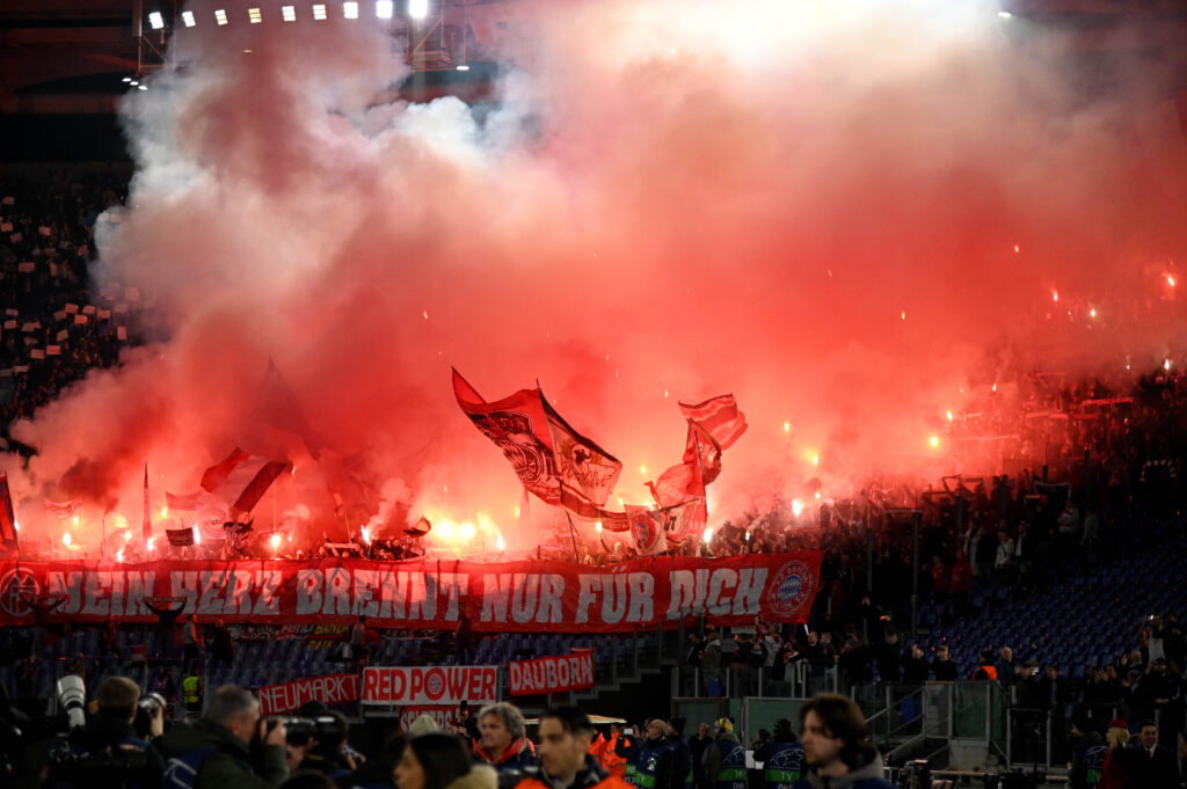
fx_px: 3229
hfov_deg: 20.8
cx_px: 594
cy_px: 394
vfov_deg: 13.9
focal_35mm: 98
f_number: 4
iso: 4000
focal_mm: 98
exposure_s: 1/5000
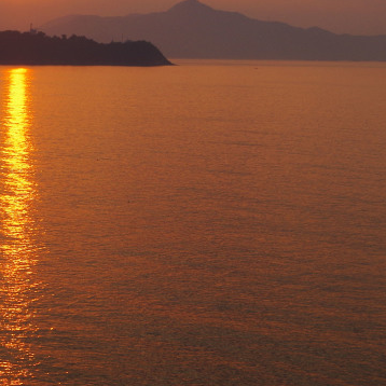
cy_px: 71
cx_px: 8
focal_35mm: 131
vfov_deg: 13.3
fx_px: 1653
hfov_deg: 13.2
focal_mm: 36
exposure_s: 1/125
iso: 200
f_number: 11
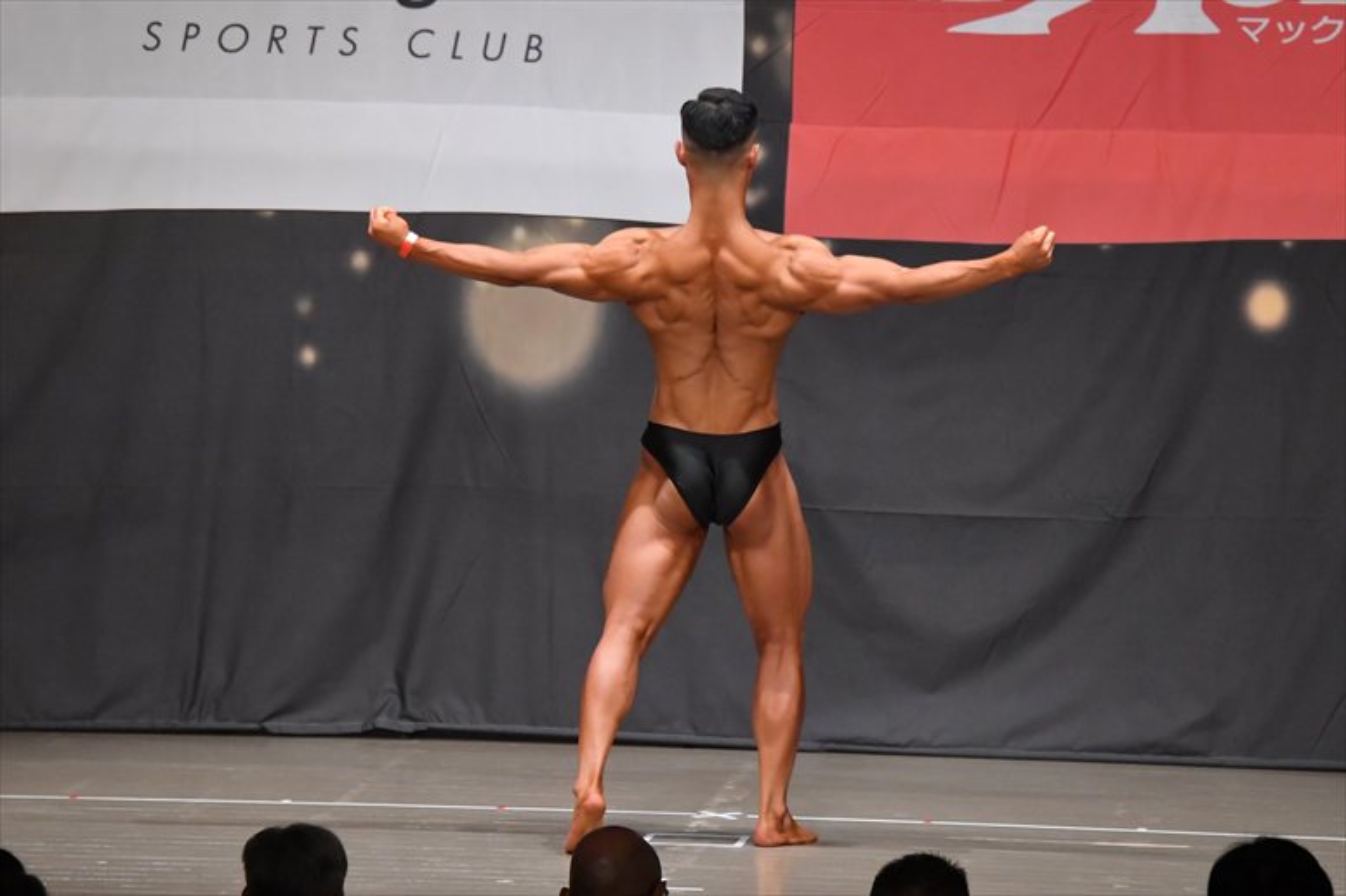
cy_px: 448
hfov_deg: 10.2
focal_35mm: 202
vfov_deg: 6.8
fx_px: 7549
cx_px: 673
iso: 6400
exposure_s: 1/400
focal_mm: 135
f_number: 5.6
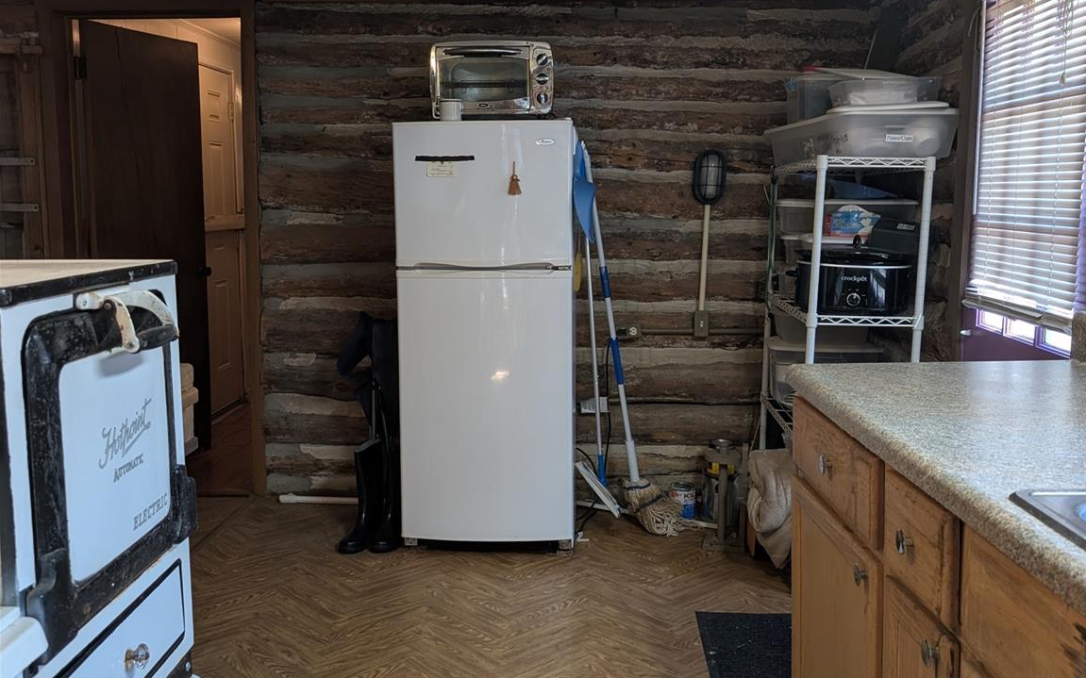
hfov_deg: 56.7
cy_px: 356
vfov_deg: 37.3
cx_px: 545
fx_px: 1006
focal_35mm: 34
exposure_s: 1/40
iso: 50
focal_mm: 6.9
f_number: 1.68
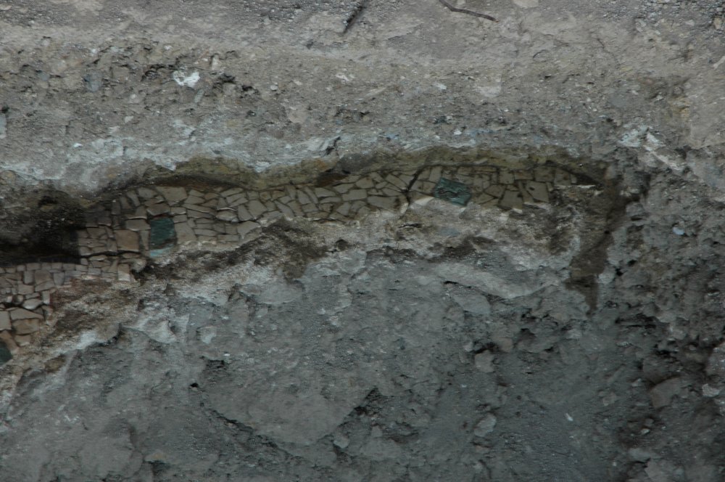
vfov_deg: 8.3
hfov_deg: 12.5
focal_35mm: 165
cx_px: 362
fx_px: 3319
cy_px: 241
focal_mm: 110
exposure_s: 1/15
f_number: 7.1
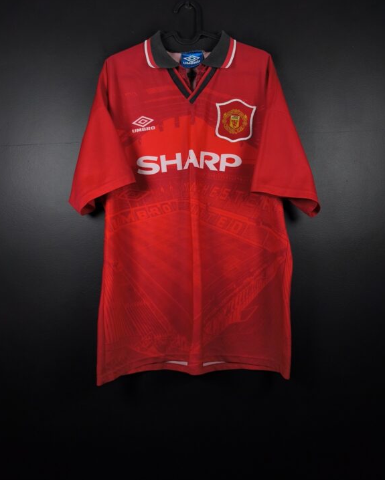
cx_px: 186
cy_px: 217
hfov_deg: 56.8
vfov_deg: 67.9
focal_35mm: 25
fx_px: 356
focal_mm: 6.57
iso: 400
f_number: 1.6
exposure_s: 1/200
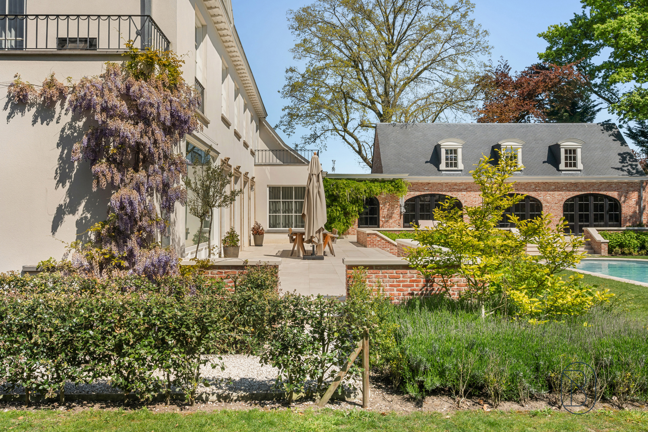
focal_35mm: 30
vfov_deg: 43.6
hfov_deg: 61.9
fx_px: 540
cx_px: 324
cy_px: 216
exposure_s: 1/500
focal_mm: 30
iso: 100
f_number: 13
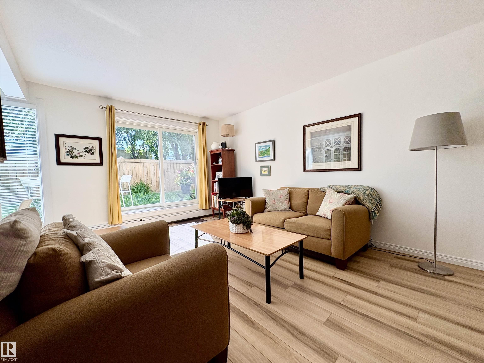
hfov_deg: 102.1
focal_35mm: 14
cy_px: 182
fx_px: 196
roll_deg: +1.7
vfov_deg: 85.7
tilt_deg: -2.1
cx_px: 242
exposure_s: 1/223
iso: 64
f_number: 2.2
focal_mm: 2.22
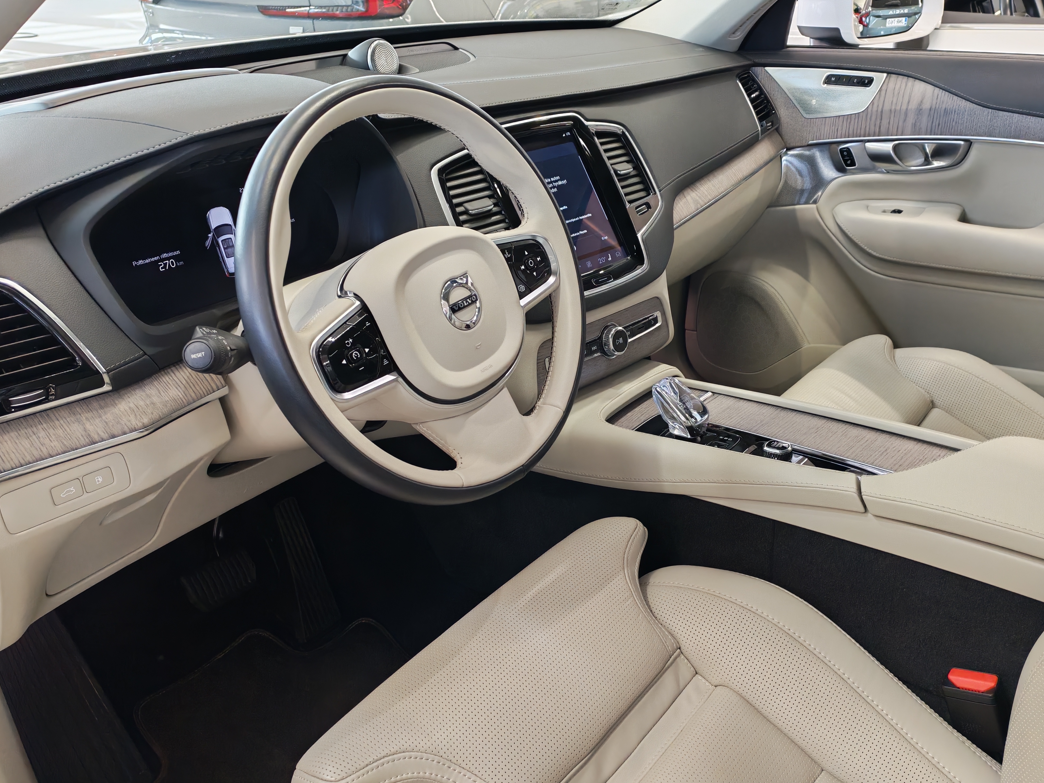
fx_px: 995
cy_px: 401
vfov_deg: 42.9
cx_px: 538
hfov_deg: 55.3
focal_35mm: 33
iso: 1000
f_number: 1.9
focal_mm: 6.12
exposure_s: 1/100
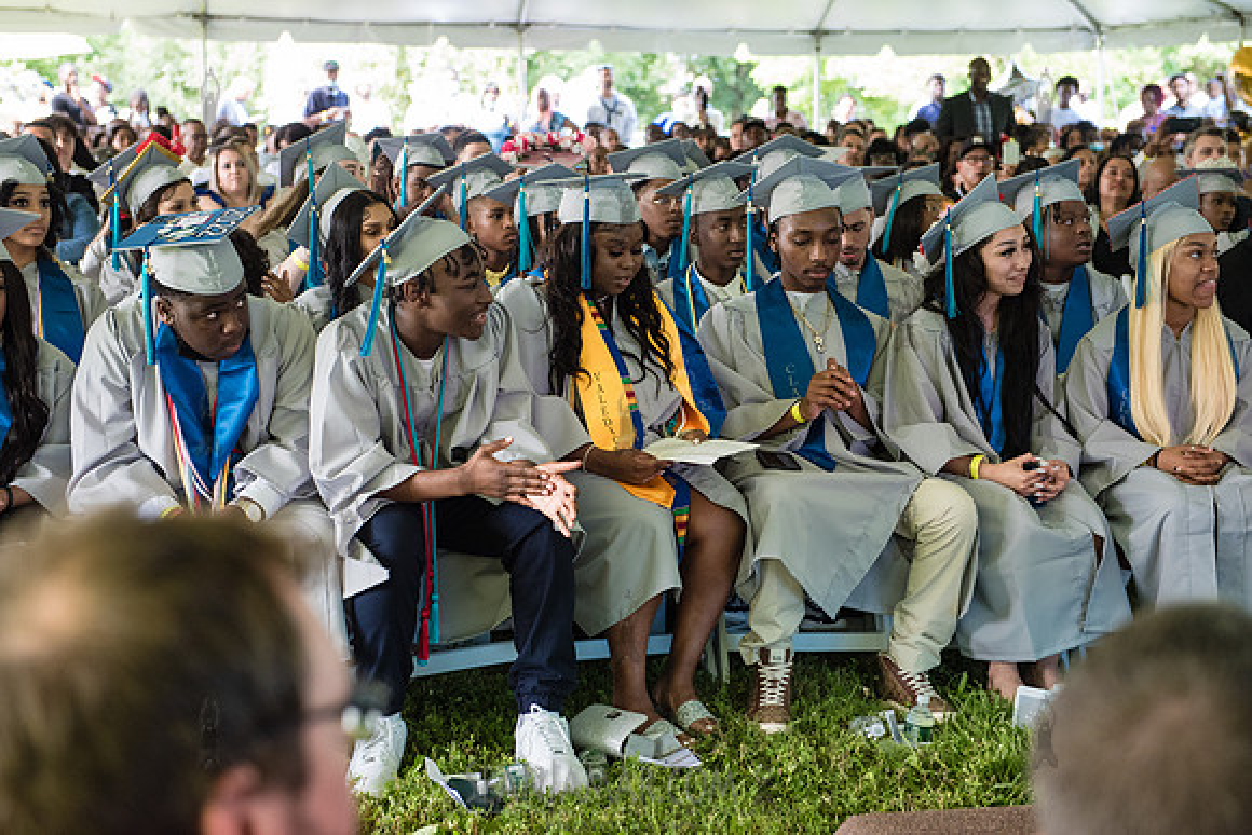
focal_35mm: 60
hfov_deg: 33.4
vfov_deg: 22.6
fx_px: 2087
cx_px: 626
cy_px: 418
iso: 2500
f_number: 4
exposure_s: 1/400
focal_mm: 60
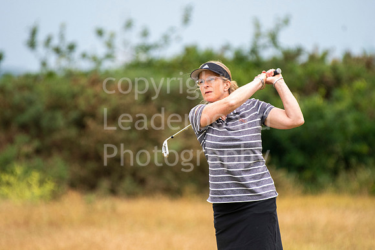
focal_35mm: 750
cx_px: 188
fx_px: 7814
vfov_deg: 1.8
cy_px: 125
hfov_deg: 2.7
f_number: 5.6
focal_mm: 500
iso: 1250
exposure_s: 1/1000
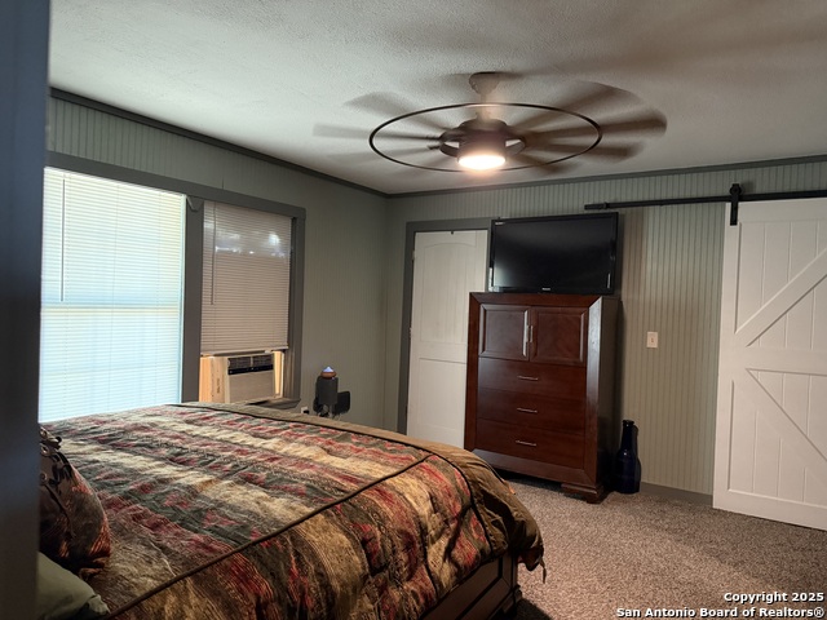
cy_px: 310
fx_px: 573
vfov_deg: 56.8
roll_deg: -2.2
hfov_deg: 71.6
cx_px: 414
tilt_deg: -1.8
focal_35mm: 24
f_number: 1.78
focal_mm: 6.76
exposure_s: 1/40
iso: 800
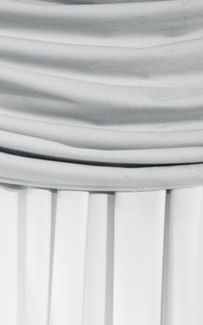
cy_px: 816
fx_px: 2396
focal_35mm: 271
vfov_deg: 7.2
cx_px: -243
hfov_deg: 4.8
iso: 500
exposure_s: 1/160
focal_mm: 35
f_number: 4.5
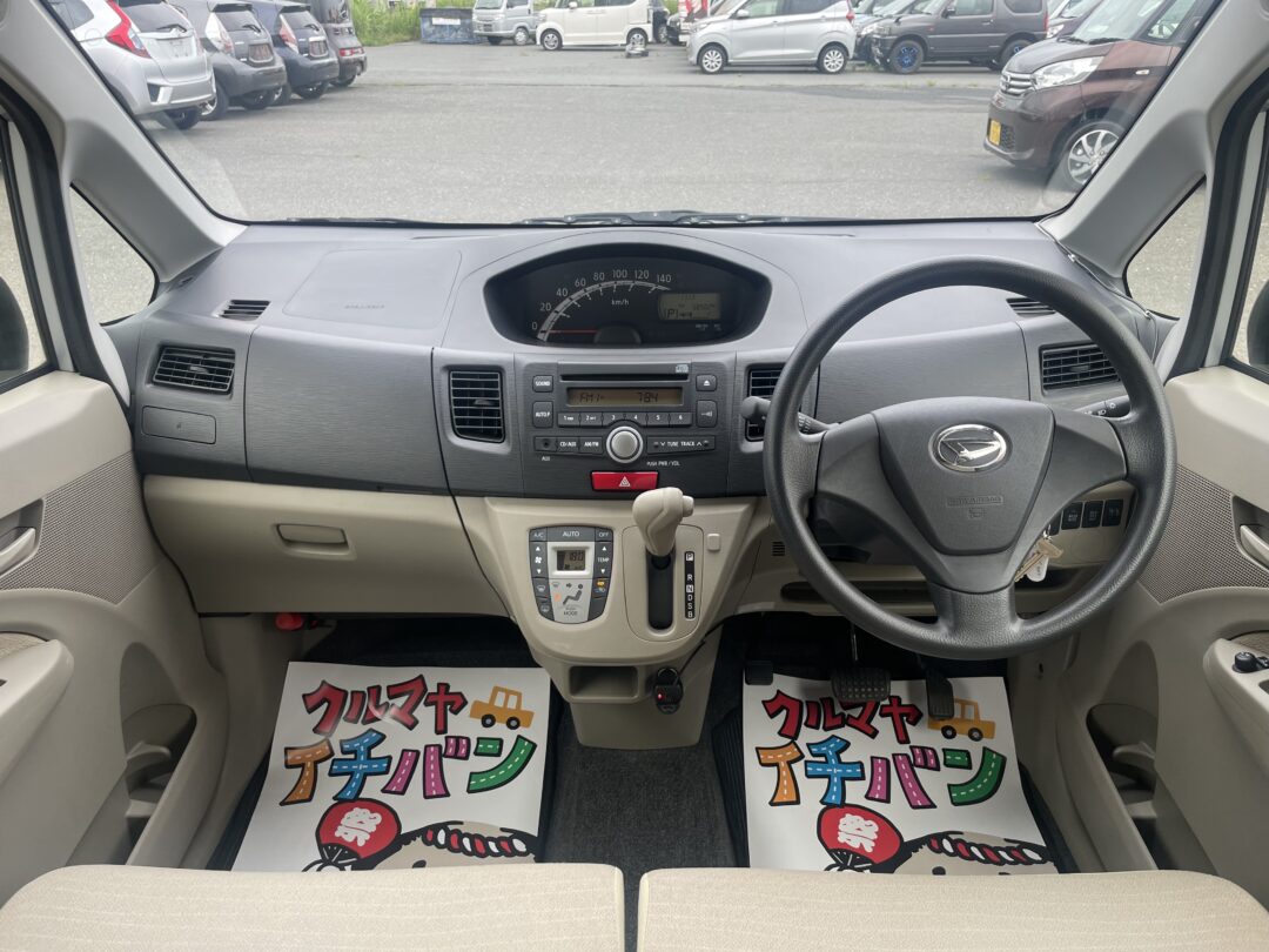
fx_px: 953
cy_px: 476
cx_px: 634
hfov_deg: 67.3
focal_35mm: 26
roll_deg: -0.9
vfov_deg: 53.1
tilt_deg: -26.3
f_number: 1.6
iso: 32
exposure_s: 1/282
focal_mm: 4.2
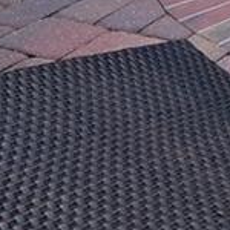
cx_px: 564
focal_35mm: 87
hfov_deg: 13.7
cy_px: -250
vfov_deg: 15.4
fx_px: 654
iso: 200
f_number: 5.6
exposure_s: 1/250
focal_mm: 10
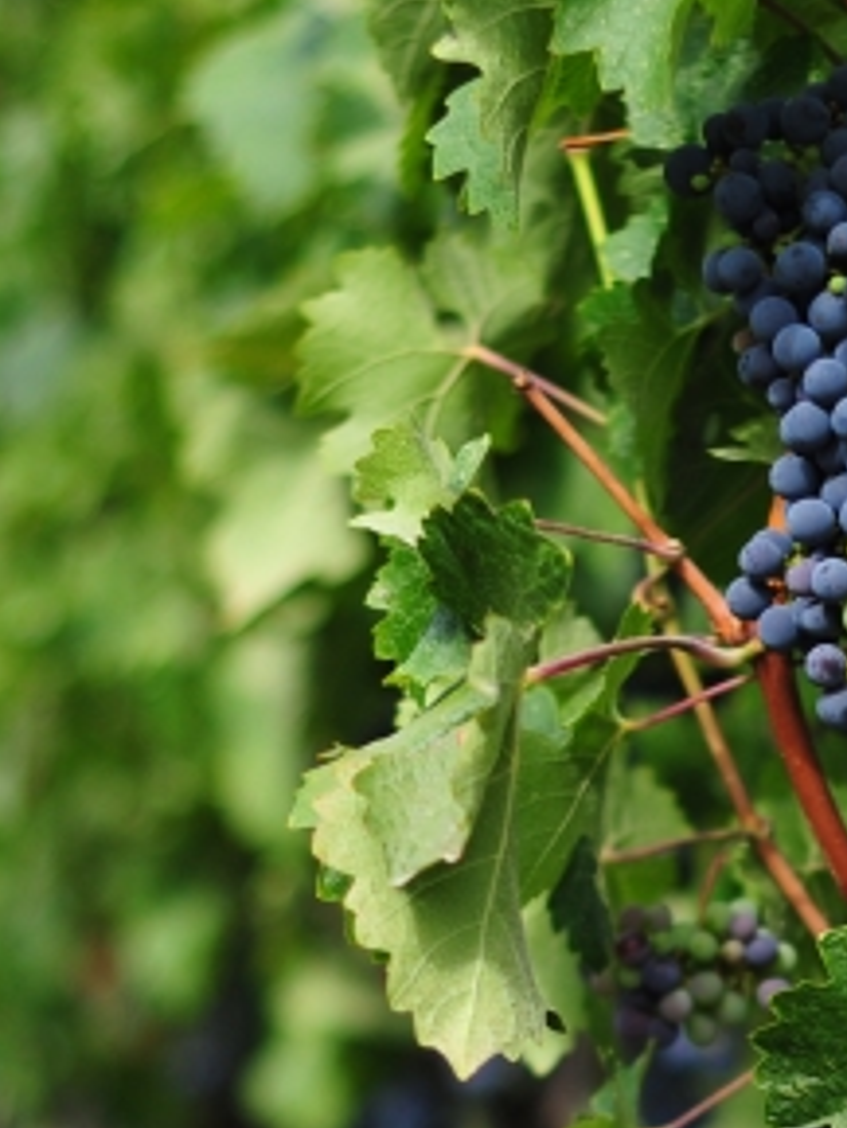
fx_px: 5412
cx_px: 777
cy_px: 958
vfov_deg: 11.8
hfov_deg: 8.9
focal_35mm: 166
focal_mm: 50
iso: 400
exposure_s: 1/5000
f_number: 2
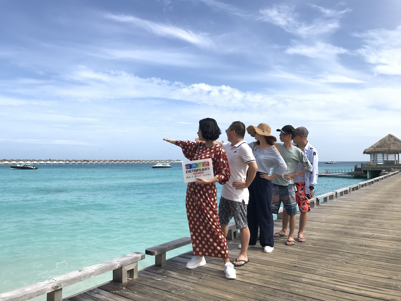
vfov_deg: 49.7
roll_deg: +0.1
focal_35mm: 28
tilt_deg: +3.6
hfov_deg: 63.4
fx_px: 324
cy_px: 150
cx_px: 200
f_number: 1.8
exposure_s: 1/1742
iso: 20
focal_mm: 3.99
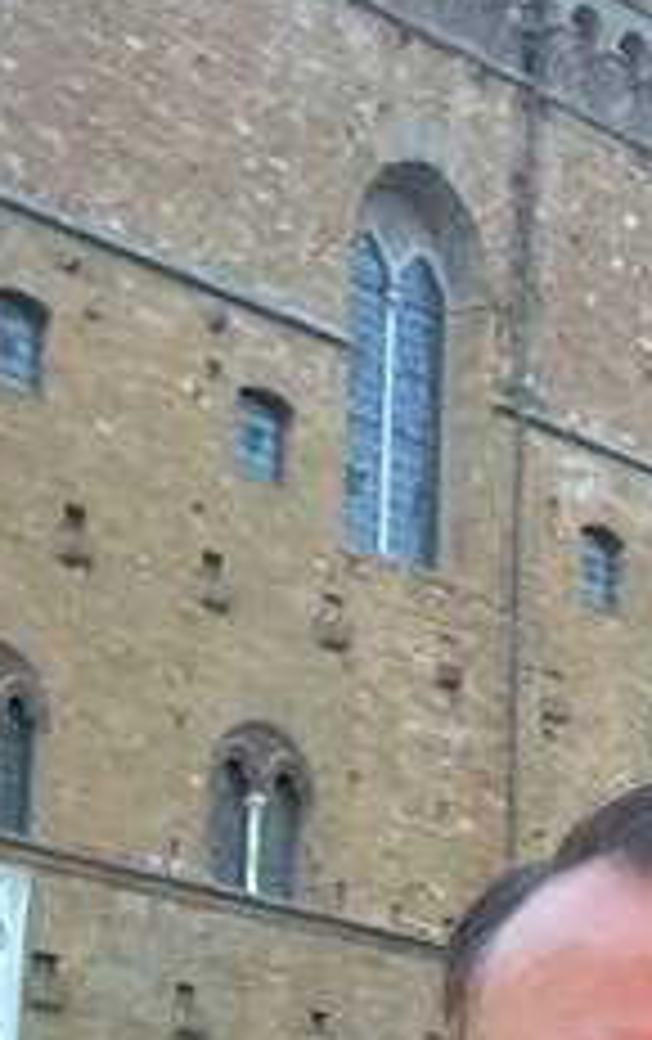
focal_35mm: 88
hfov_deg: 14.6
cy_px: 986
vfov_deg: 22.8
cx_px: -54
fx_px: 2494
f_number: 2.2
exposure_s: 1/17
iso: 800
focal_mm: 2.71
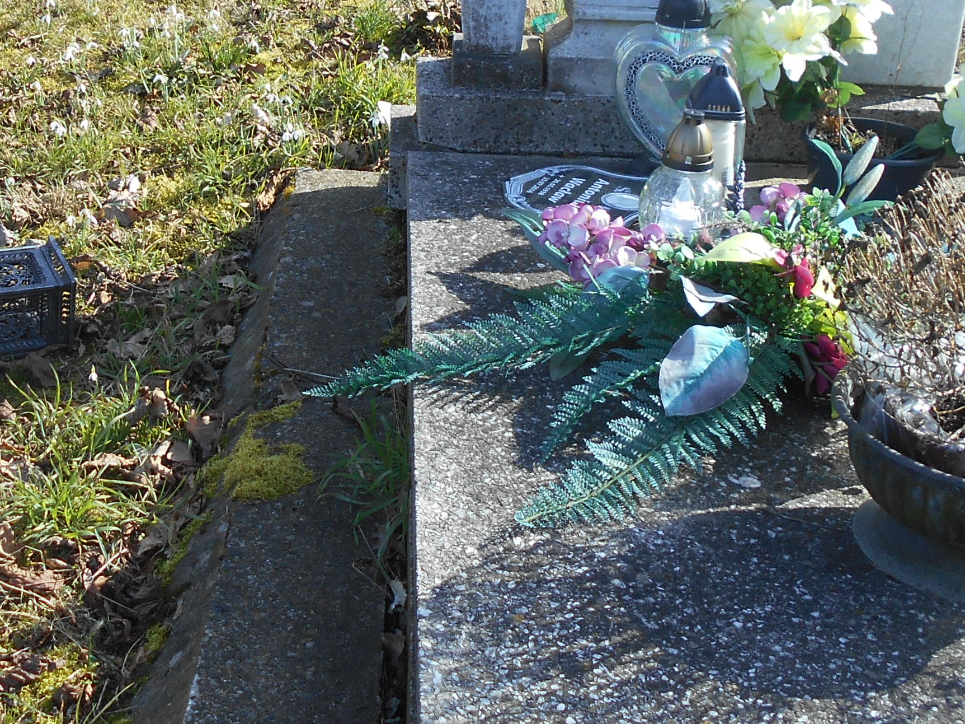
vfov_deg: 26.4
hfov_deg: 34.7
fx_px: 1533
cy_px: 223
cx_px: 342
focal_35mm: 55
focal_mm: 4.6
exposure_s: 1/400
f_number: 3.2
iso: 80
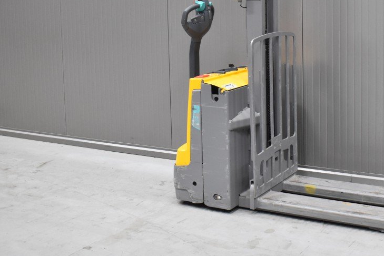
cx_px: 273
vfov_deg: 23.5
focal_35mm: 57
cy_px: 52
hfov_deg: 34.6
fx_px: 606
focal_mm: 23
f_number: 4.5
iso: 1600
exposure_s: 1/50
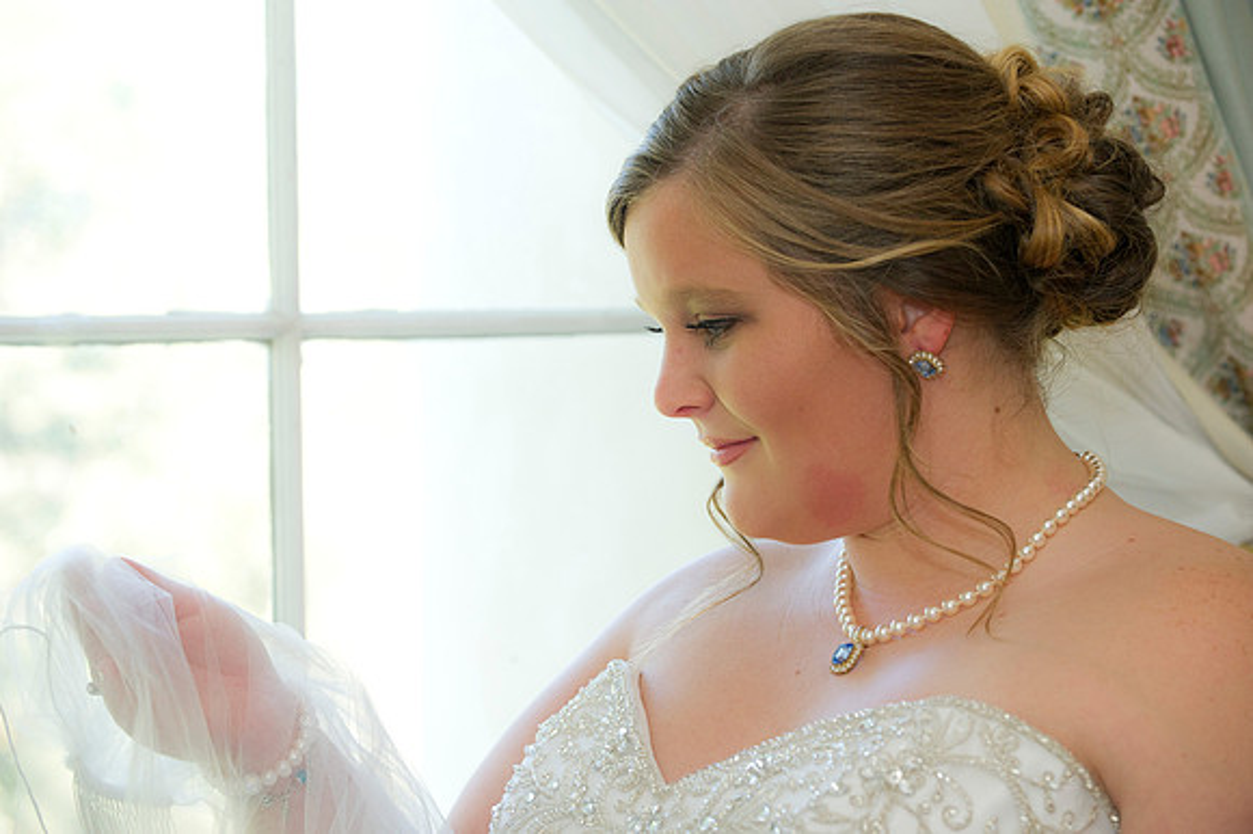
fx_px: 3652
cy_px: 417
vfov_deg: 13.0
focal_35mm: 105
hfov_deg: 19.5
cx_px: 626
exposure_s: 1/250
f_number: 4.5
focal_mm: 105
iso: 1600
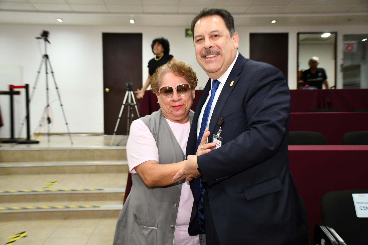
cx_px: 184
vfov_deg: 28.1
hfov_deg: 41.1
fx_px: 491
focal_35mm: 48
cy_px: 122
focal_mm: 32
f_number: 4
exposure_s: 1/60
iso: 1400
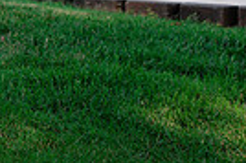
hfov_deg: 5.1
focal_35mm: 403
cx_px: -126
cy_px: -114
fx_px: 2750
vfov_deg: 3.4
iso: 400
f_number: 4
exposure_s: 1/800
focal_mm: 85
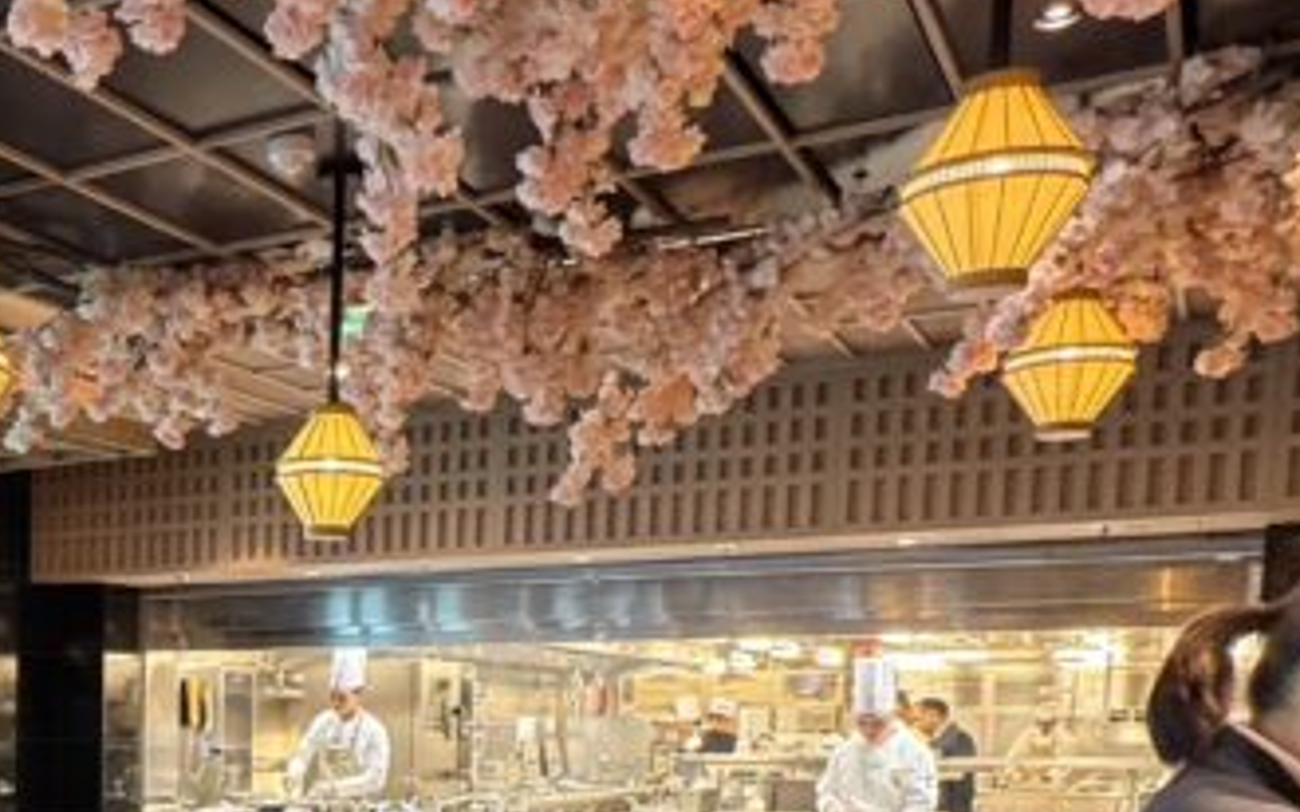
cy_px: 895
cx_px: 63
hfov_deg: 39.4
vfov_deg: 25.9
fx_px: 1629
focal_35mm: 46
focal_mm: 2.22
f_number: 2.2
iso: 320
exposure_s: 1/100
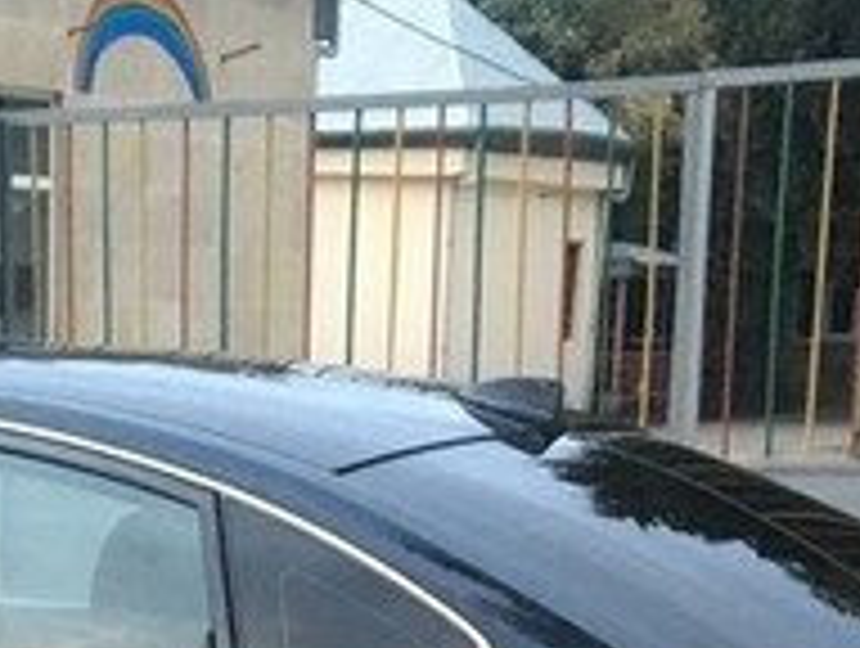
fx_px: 2489
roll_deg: -0.7
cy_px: 1037
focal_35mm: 100
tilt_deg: -15.8
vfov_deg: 13.7
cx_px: 23
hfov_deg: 19.1
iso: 200
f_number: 2.2
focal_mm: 4.15
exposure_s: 1/25
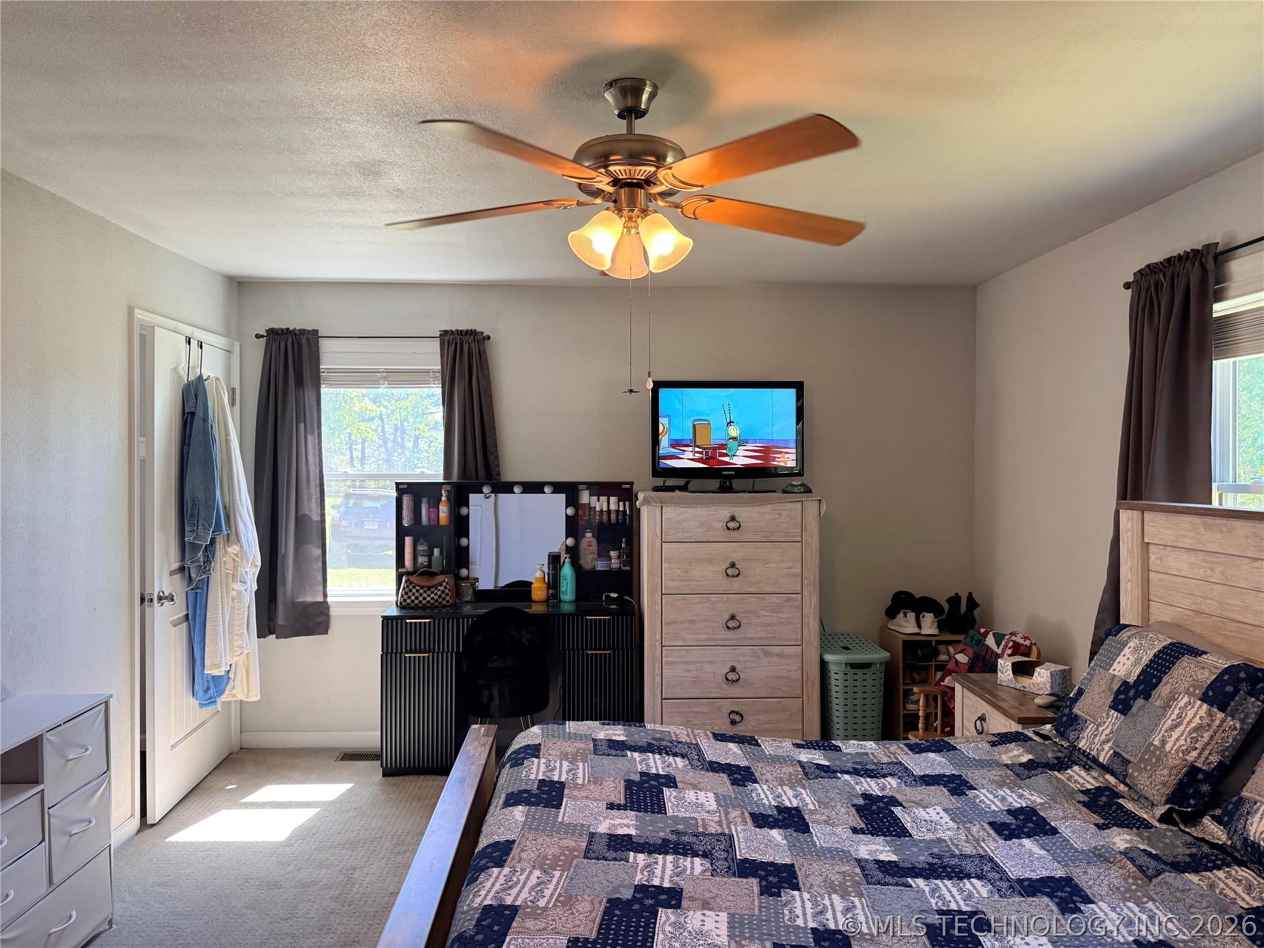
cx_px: 632
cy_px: 474
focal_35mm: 24
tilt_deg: +1.9
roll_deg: +0.0
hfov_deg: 71.6
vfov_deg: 56.8
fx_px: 876
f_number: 1.78
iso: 160
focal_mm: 6.76
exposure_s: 1/120
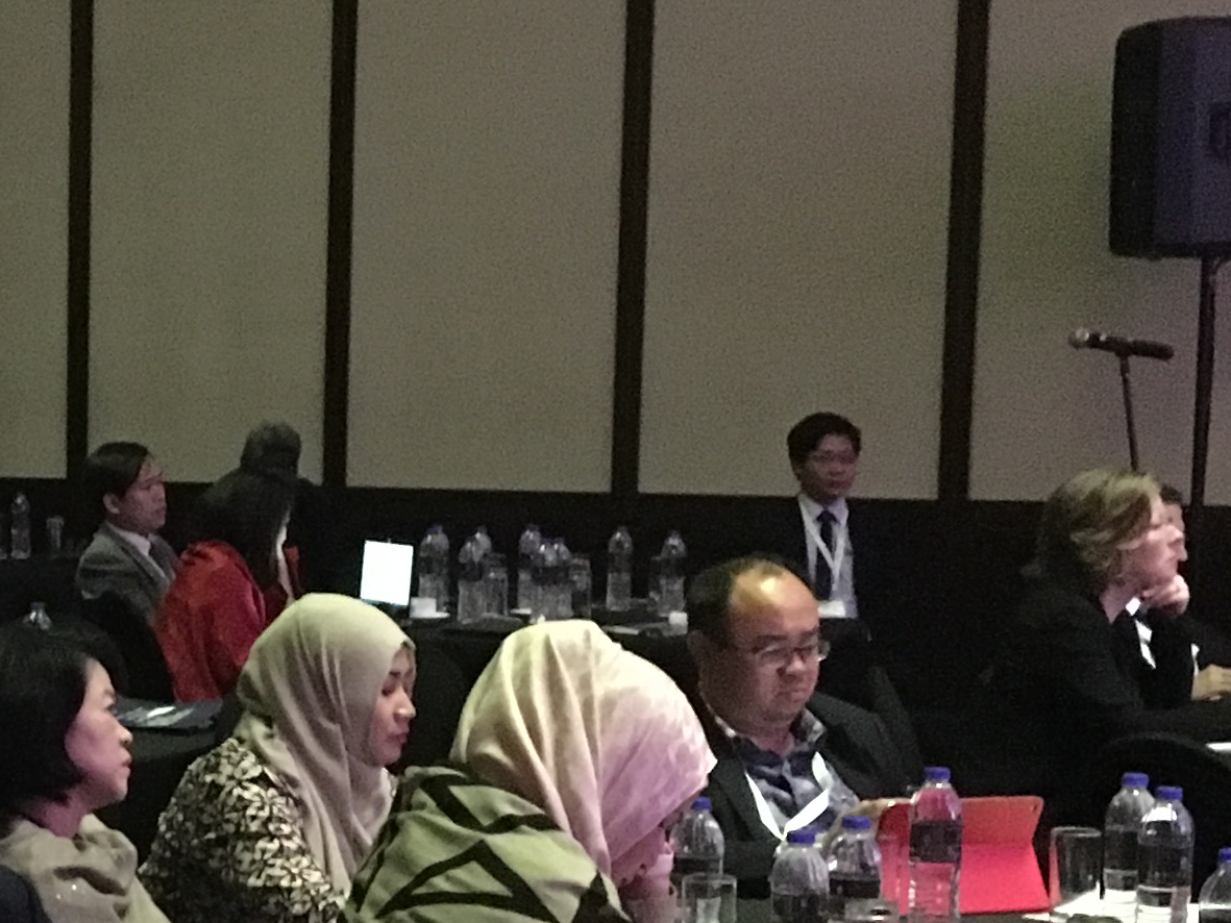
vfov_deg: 14.8
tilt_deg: -6.8
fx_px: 3521
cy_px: 762
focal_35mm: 99
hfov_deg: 18.8
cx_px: -222
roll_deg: -0.1
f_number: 2.2
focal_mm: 4.15
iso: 800
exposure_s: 1/17
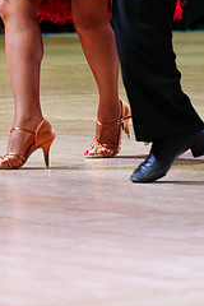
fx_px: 2771
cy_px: -46
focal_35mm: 326
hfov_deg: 4.2
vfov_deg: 6.3
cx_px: 84
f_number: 4
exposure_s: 1/320
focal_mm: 135
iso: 2500
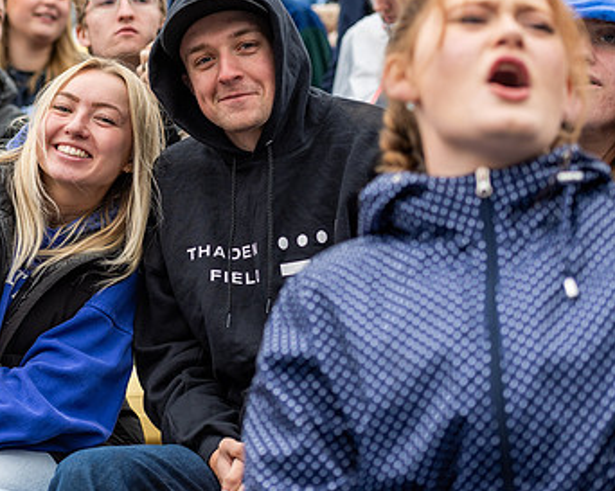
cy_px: 197
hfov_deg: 14.7
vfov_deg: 11.8
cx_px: 92
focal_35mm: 130
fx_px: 2364
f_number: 2.8
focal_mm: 70
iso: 125
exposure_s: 1/1000
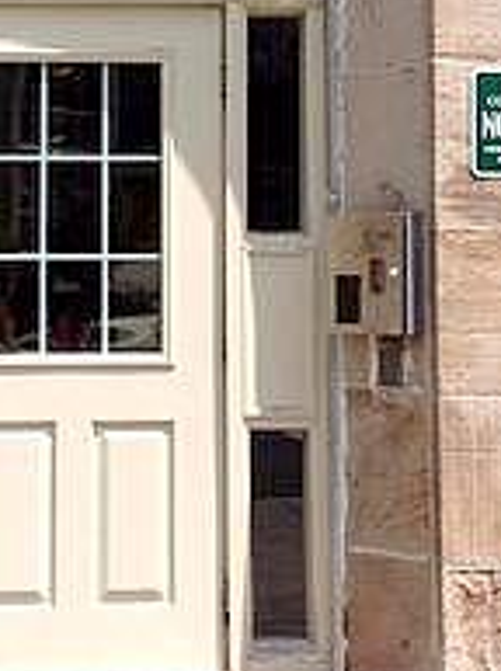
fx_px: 1801
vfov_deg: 20.9
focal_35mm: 93
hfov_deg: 15.7
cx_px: 104
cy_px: 139
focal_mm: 4.28
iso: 50
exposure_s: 1/1513
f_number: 2.4
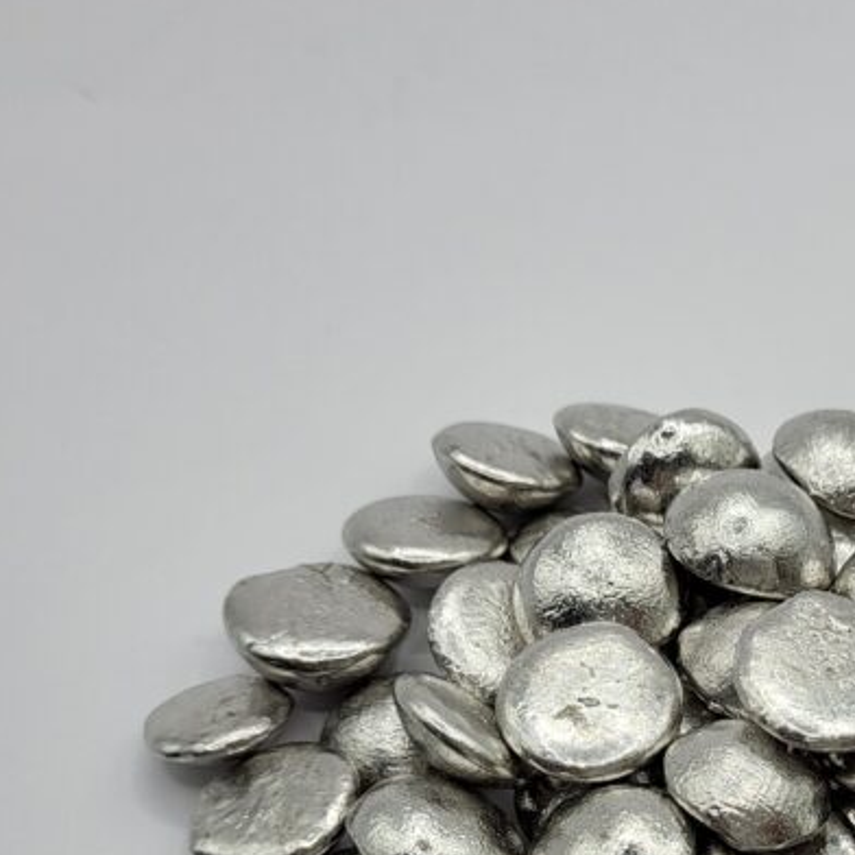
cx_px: 689
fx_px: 1677
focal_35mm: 60
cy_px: 739
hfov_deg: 28.0
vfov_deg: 27.7
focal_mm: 5.4
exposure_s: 1/217
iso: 40
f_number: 1.8
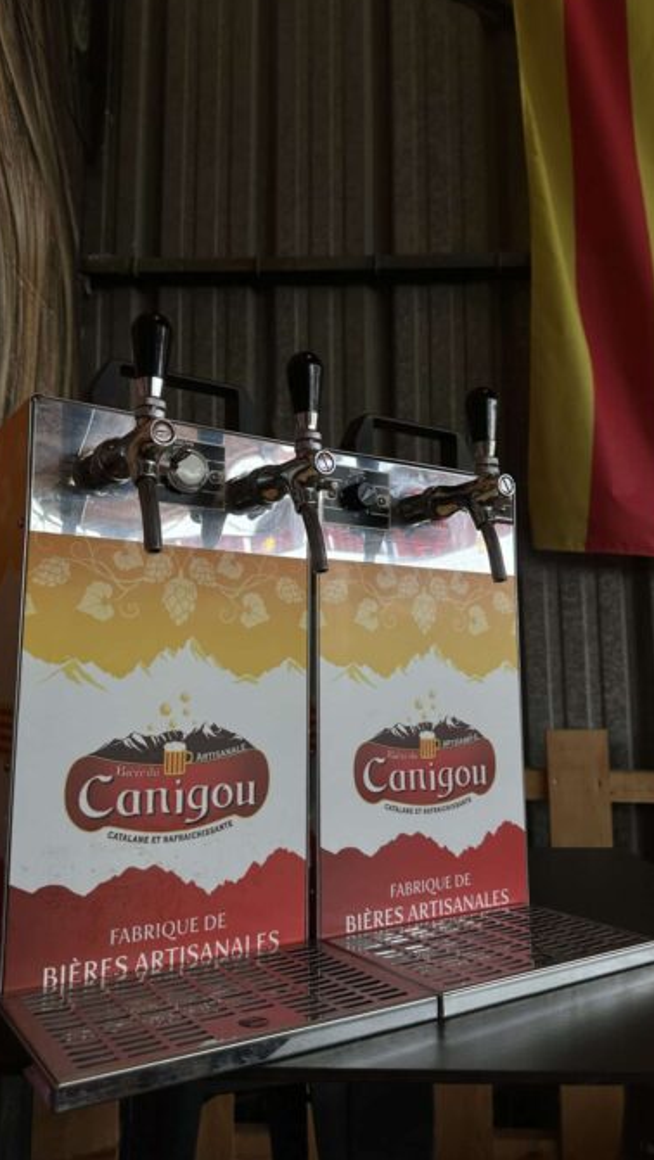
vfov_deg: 69.8
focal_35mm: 27
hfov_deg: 42.9
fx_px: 831
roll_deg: -1.8
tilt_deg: +6.2
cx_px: 287
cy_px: 575
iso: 80
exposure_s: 1/864
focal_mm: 6.86
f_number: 1.78
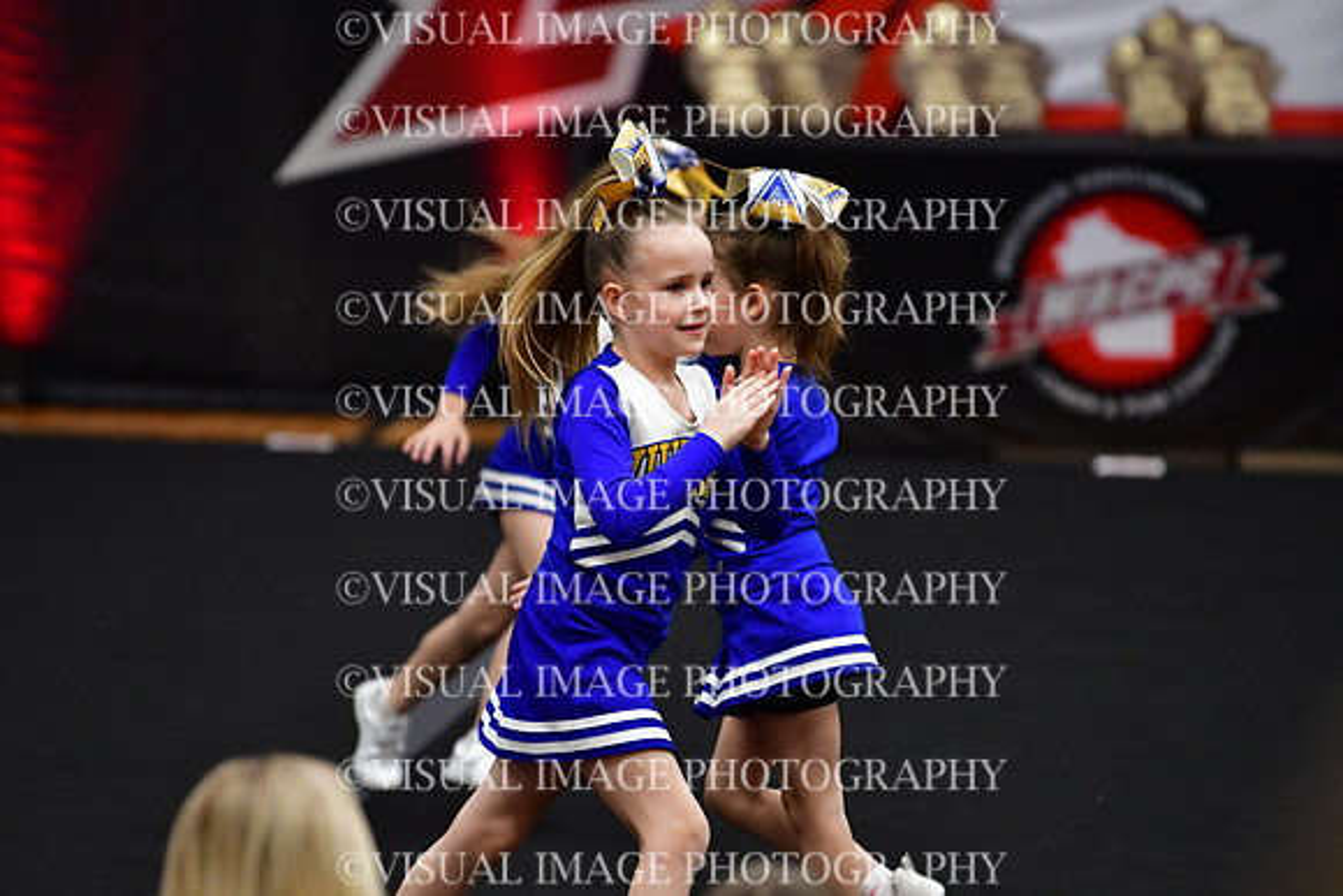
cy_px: 448
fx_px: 11194
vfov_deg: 4.6
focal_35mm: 300
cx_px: 672
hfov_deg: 6.9
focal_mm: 200
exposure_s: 1/800
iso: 4000
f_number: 2.8
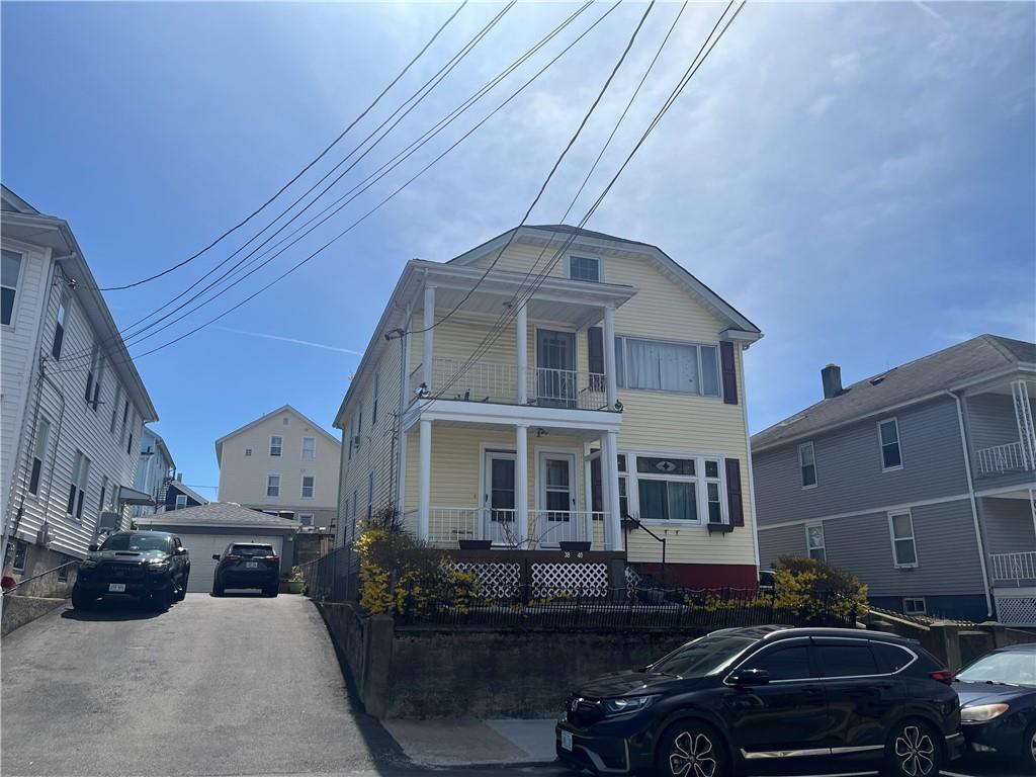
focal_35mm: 26
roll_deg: +0.9
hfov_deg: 67.3
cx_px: 518
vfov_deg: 53.1
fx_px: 778
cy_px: 388
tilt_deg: +14.2
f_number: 1.6
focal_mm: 5.1
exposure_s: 1/7353
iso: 50
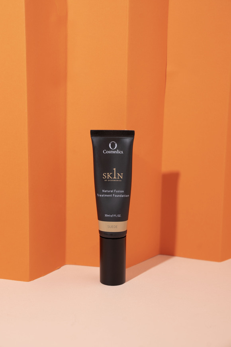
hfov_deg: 19.5
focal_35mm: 70
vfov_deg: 28.8
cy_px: 174
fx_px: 674
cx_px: 116
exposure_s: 1/160
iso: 160
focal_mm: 70
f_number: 5.6
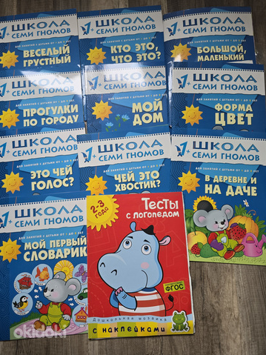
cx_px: 132
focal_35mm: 24
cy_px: 172
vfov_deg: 71.6
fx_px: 246
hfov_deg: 56.8
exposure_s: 1/100
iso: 250
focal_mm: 6.3
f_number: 1.7
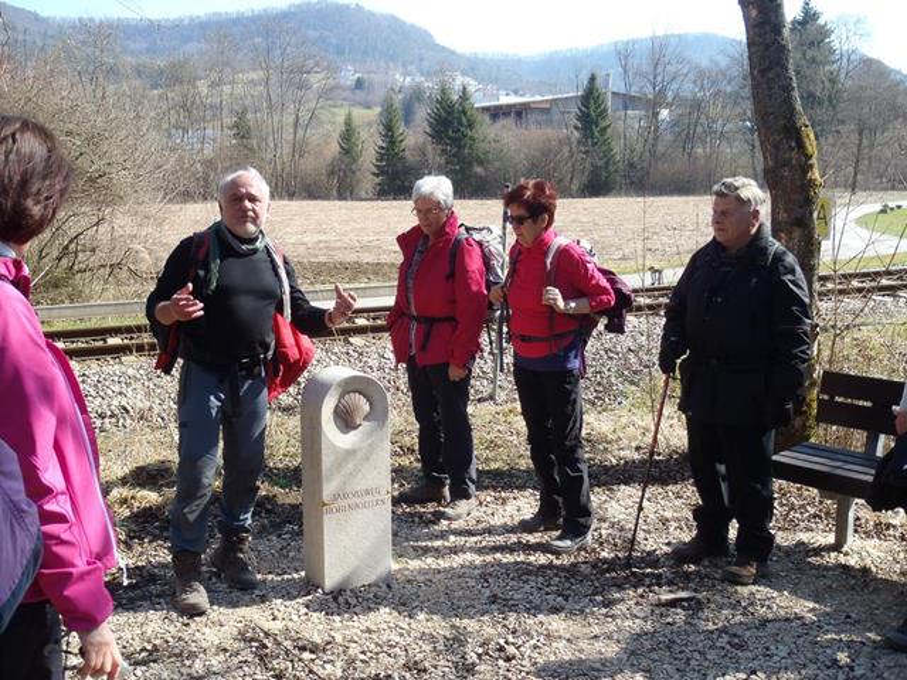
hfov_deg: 46.8
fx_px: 1048
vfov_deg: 36.0
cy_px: 340
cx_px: 454
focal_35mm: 40
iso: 80
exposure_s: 1/160
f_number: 4.7
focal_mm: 7.28
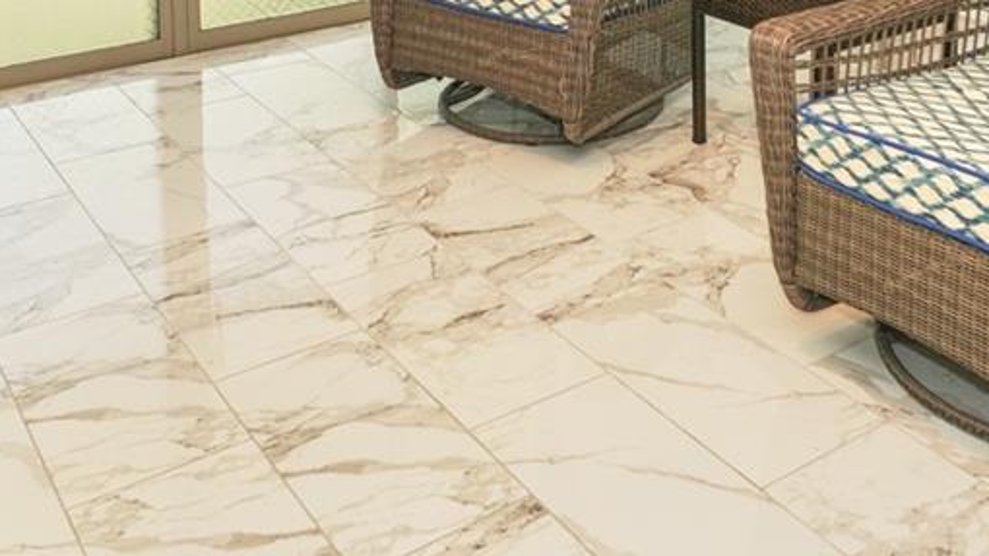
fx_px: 1206
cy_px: -238
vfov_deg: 22.2
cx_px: 586
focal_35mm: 46
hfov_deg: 44.4
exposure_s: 1/200
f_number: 4
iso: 400
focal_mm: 14
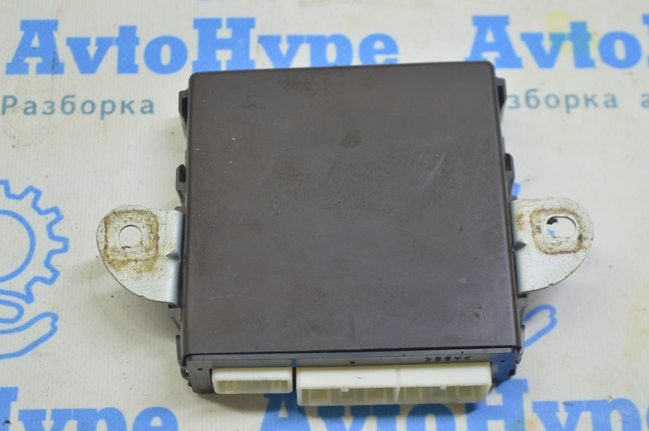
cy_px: 216
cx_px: 324
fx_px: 1297
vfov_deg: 18.9
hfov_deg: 28.1
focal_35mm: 72
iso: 400
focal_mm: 48
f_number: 5.6
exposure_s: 1/20
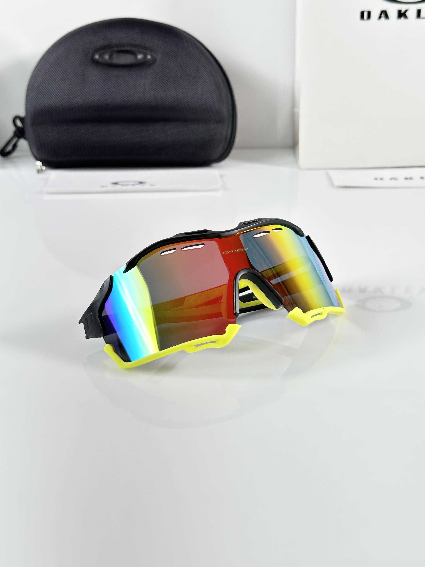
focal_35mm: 48
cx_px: 212
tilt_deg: -23.5
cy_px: 284
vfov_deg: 39.7
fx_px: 786
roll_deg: +0.2
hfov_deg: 30.3
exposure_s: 1/50
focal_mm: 6.86
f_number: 1.78
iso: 50
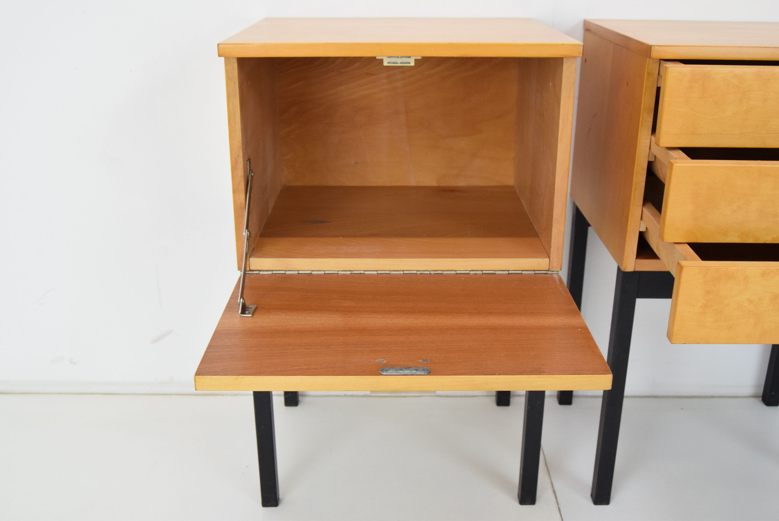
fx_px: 845
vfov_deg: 34.3
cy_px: 260
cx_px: 390
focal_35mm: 39
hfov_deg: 49.5
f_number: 6.3
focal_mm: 26
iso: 1600
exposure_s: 1/160
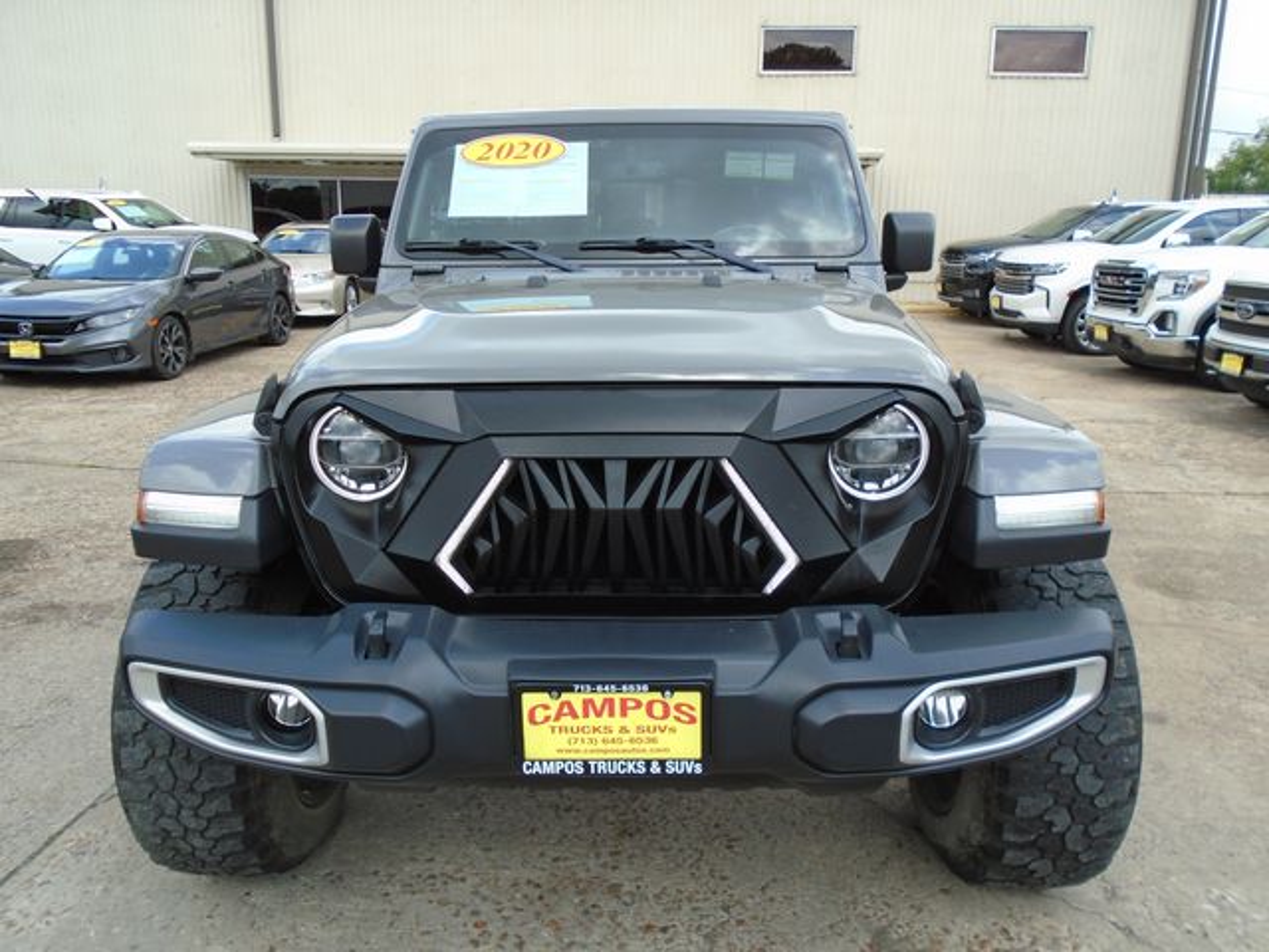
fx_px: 953
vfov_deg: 53.1
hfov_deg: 67.3
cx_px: 634
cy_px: 476
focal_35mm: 26
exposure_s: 1/400
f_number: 3.2
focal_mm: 4.6
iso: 100
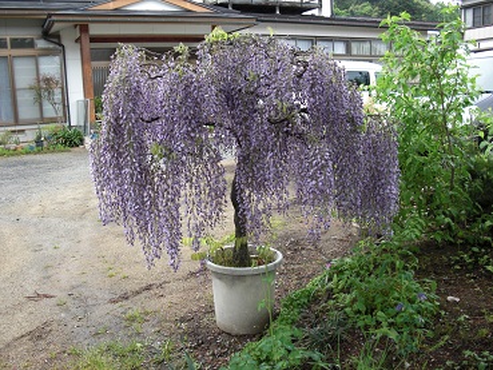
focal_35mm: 36
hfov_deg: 51.3
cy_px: 185
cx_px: 246
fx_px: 513
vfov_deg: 39.7
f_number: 2.8
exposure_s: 1/80
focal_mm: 6.3
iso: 50
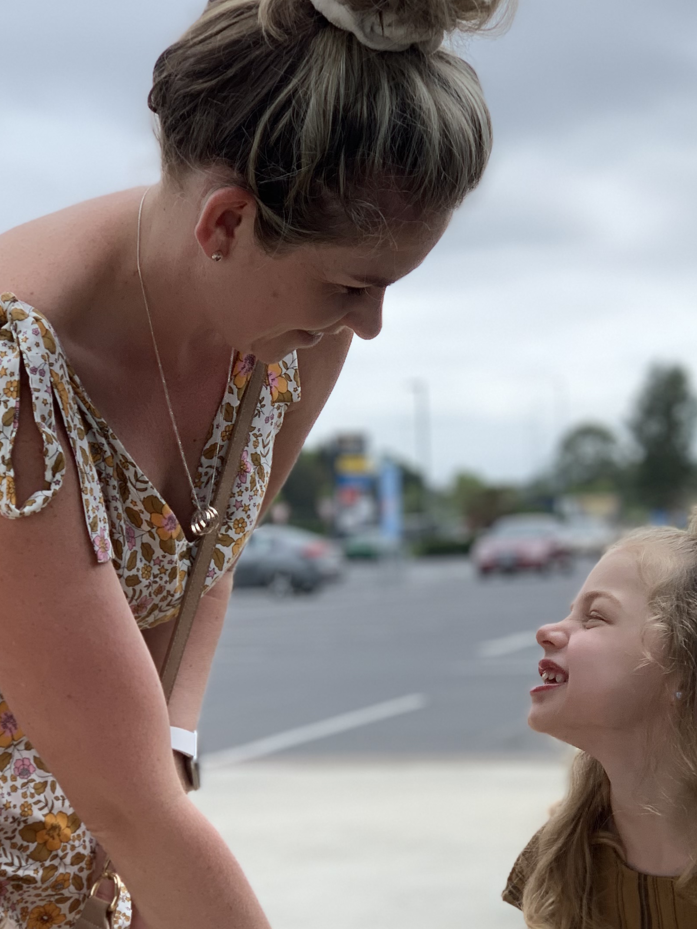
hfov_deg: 15.0
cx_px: 541
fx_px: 2630
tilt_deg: -4.4
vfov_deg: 19.9
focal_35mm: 98
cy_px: 694
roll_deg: +1.9
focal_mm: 6
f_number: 2.4
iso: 16
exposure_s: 1/539
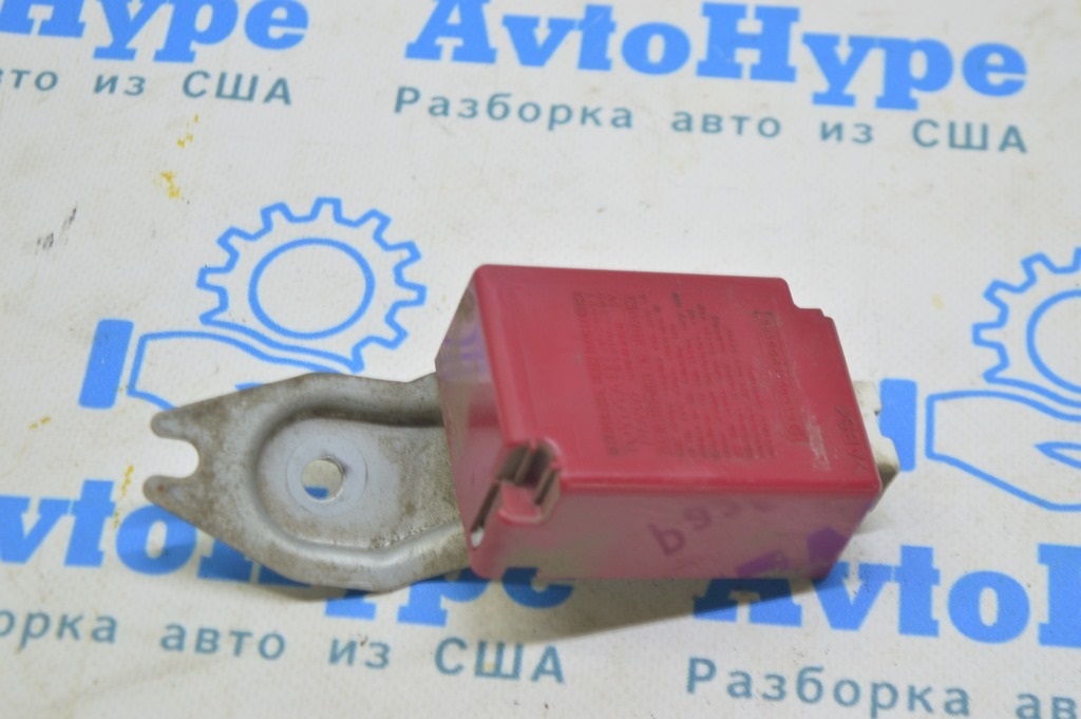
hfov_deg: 24.6
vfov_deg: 16.5
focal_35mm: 82
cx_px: 540
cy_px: 360
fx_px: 2475
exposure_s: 1/20
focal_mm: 55
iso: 400
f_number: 5.6
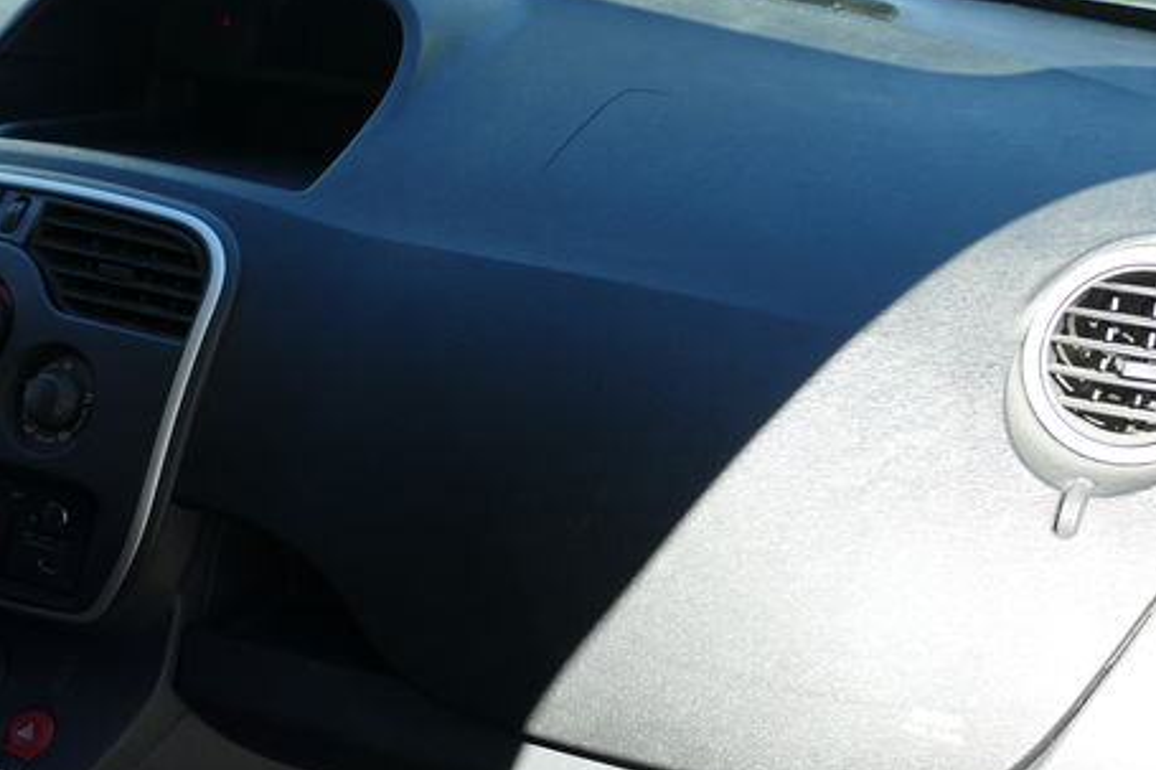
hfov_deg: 35.5
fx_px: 1765
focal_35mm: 55
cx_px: 292
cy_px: 710
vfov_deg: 23.8
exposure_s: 1/250
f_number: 2.8
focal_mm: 9.12
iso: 125
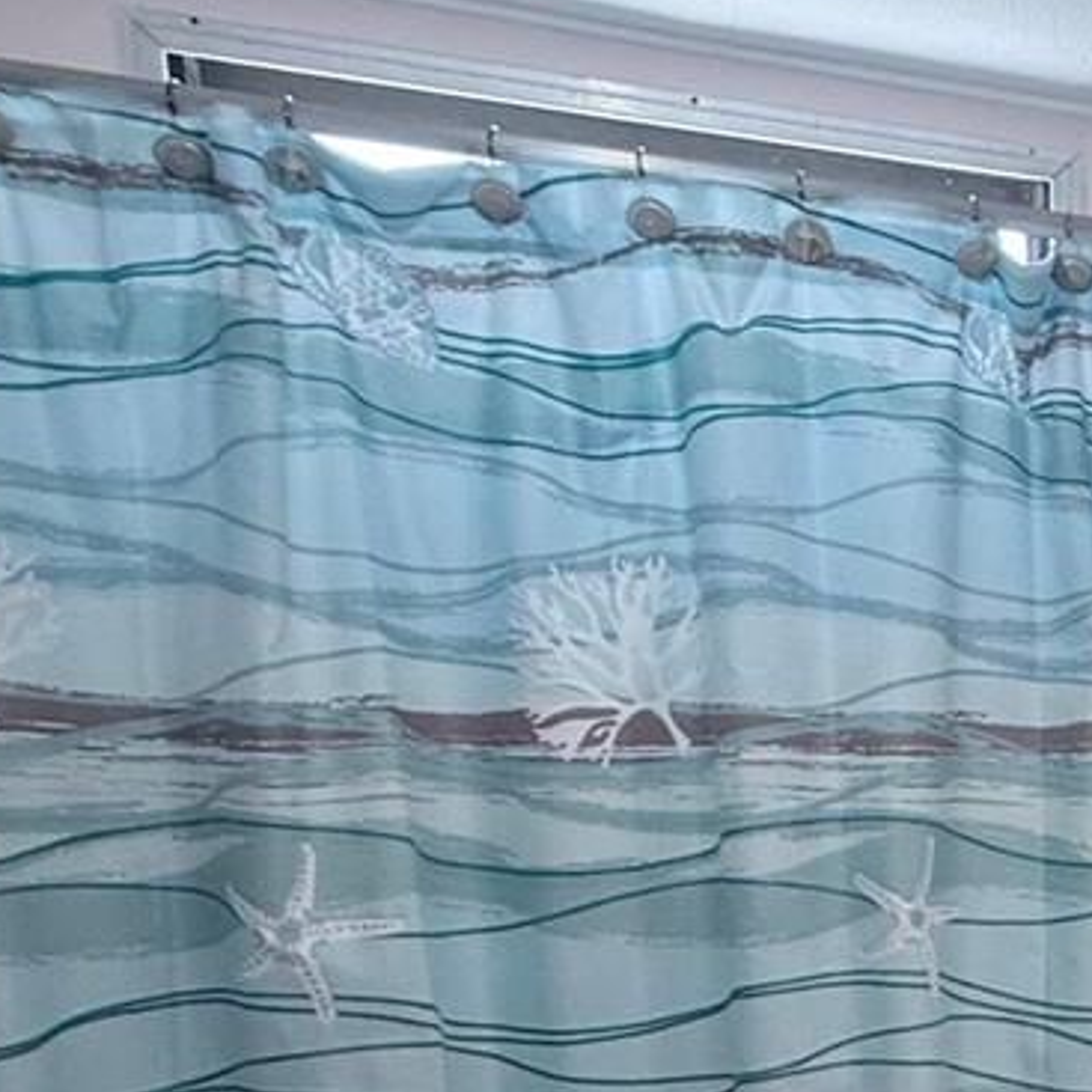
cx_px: 1720
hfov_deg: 23.7
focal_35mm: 54
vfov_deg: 30.0
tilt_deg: -9.5
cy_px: 1024
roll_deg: -1.1
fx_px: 1927
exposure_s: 1/120
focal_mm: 2.22
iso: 100
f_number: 2.2
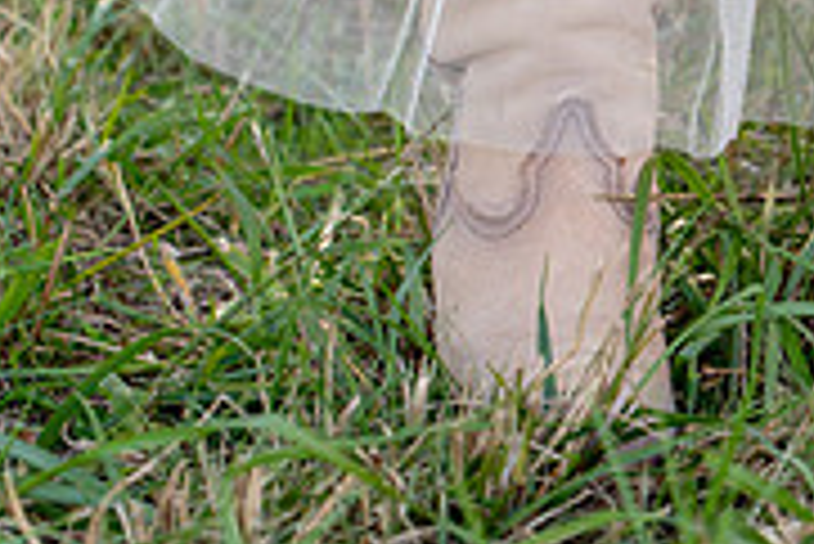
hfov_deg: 9.0
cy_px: 18
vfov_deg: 6.1
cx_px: 1057
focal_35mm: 224
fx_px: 5069
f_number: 3.5
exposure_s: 1/640
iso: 400
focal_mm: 70
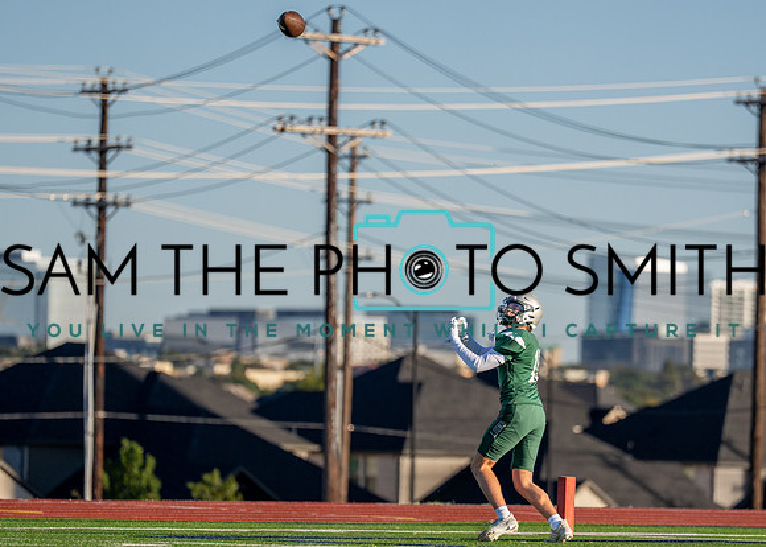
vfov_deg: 4.6
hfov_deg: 6.4
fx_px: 6858
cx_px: 469
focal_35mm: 315
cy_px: 388
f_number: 2.8
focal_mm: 200
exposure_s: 1/4000
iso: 250
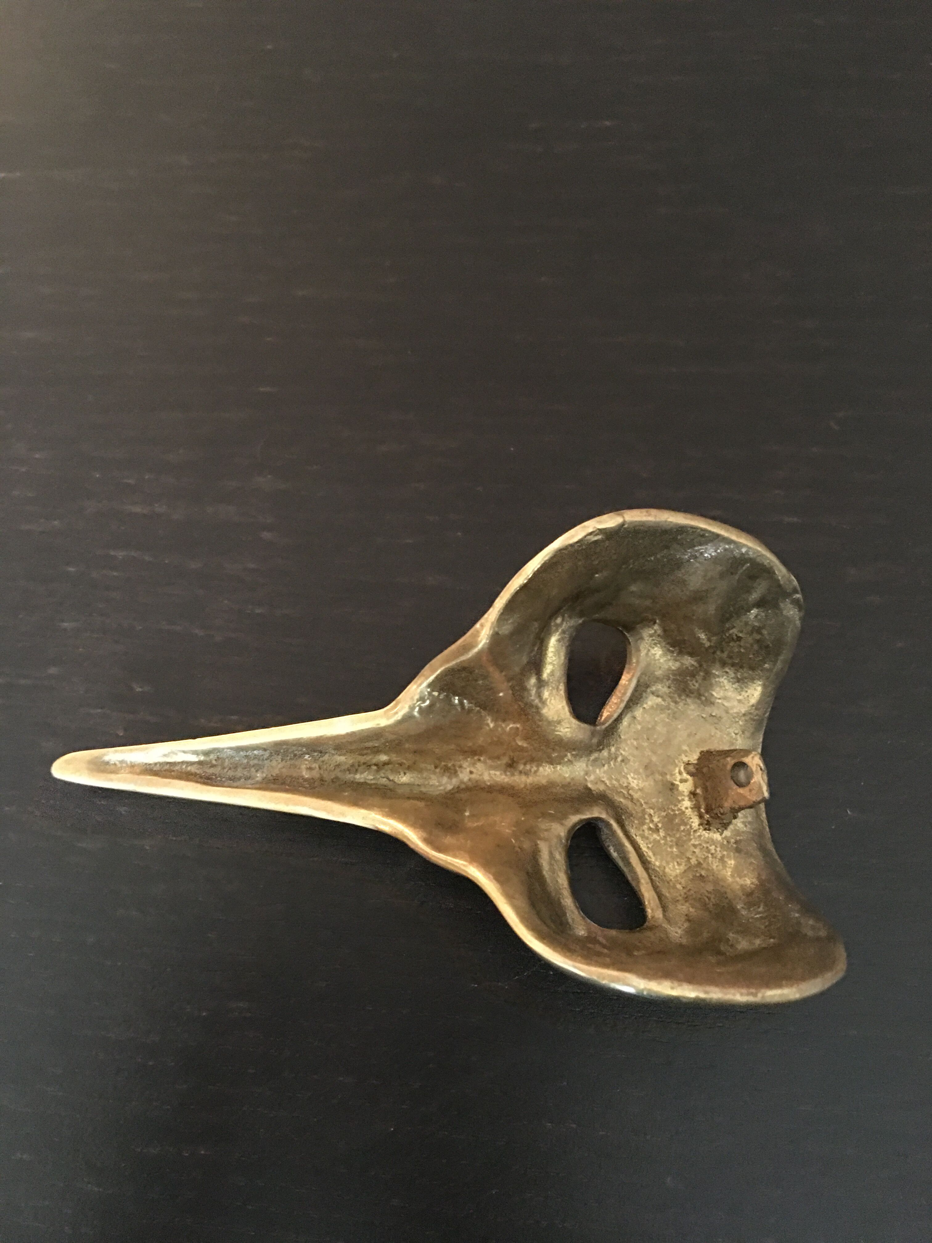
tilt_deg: -69.9
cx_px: 466
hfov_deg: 48.2
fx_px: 1041
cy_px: 622
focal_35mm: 29
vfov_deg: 61.7
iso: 200
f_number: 2.2
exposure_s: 1/4
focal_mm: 4.15
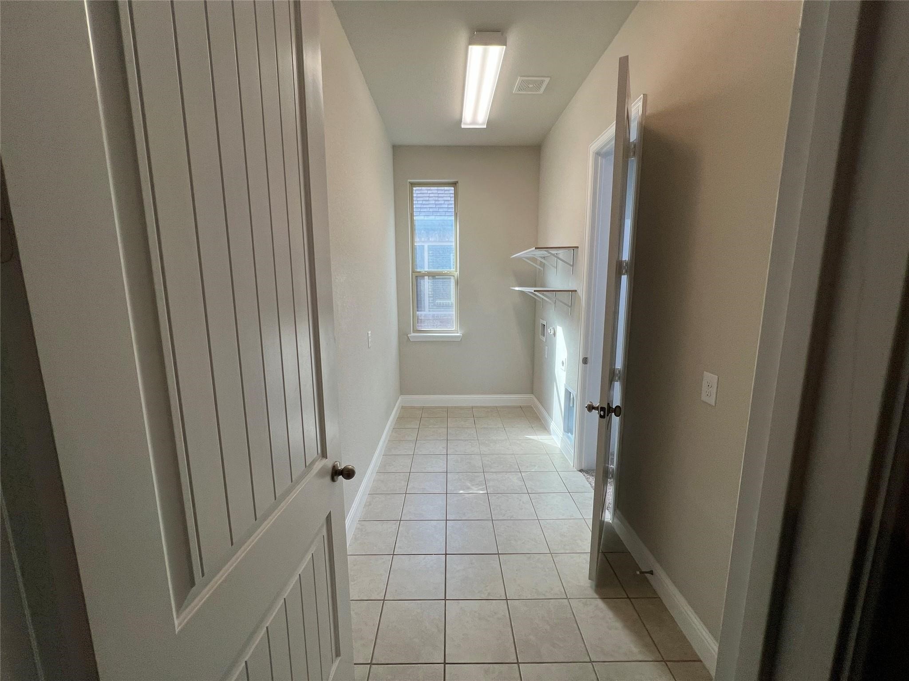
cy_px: 340
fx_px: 341
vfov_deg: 89.9
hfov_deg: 106.2
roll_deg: +1.3
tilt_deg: -8.6
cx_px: 454
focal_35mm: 13
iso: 50
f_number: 1.8
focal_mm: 1.57
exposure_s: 1/120
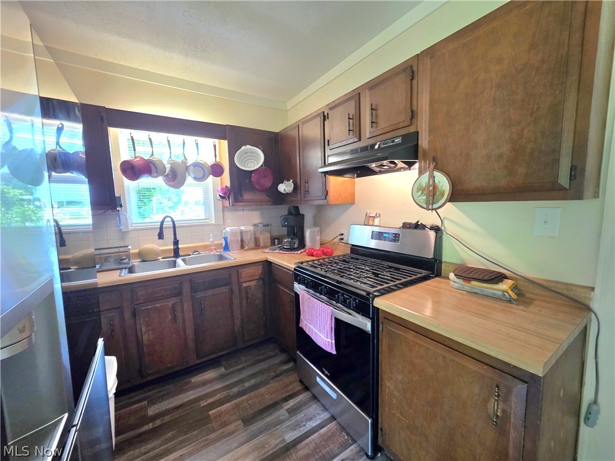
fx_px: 231
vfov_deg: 89.9
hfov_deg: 106.2
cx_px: 308
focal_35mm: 13
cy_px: 230
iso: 250
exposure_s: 1/60.2
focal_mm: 2.2
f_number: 1.9
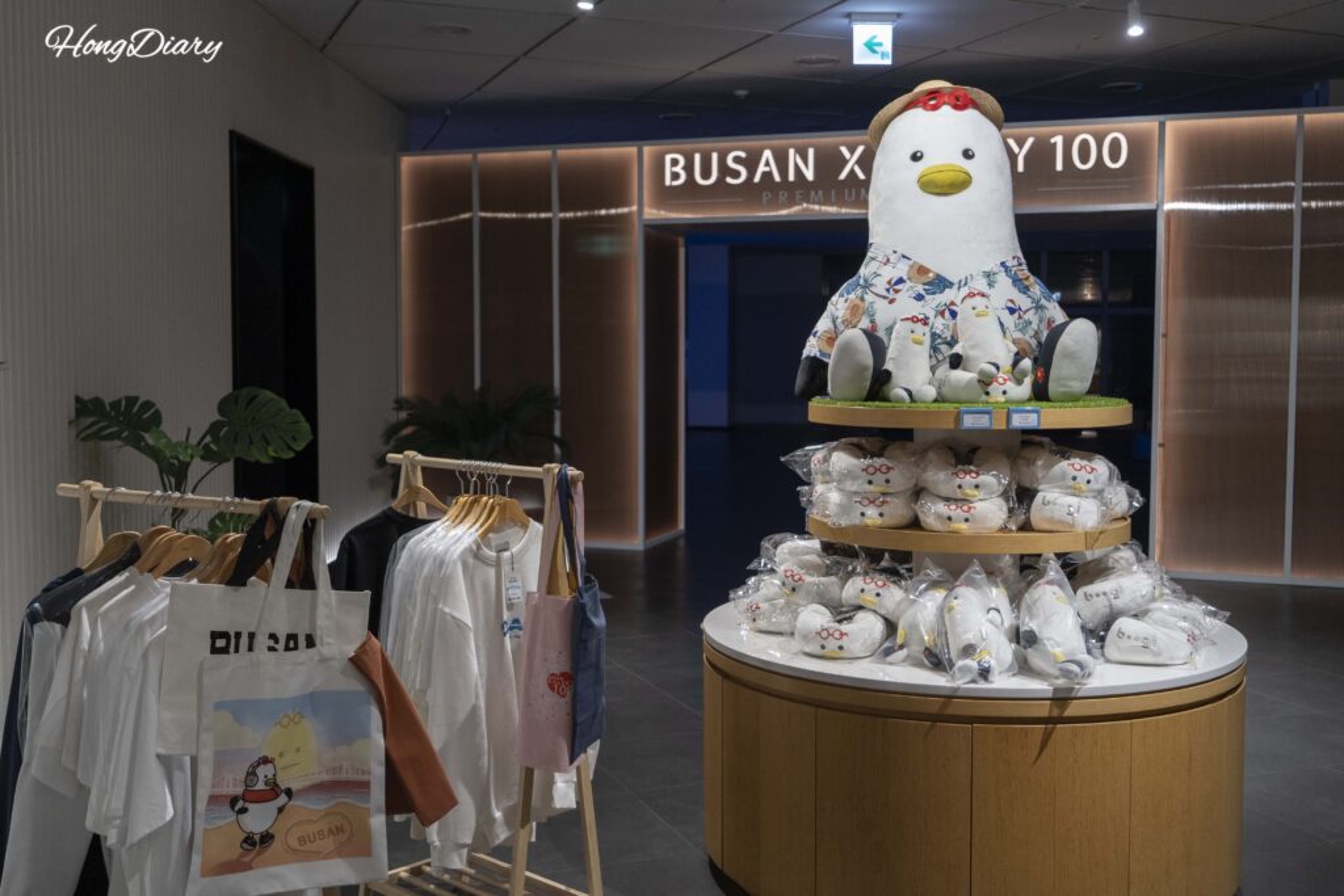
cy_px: 448
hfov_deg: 51.9
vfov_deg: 36.0
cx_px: 672
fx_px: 1381
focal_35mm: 37
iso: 2500
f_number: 5
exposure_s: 1/160
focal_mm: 37
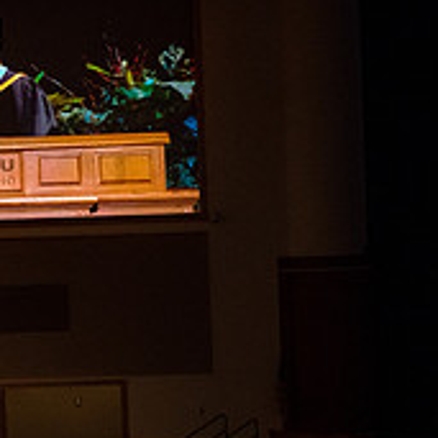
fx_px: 3221
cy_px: 350
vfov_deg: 7.8
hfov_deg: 7.8
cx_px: 374
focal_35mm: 225
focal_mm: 78
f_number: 2.8
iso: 2000
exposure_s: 1/200
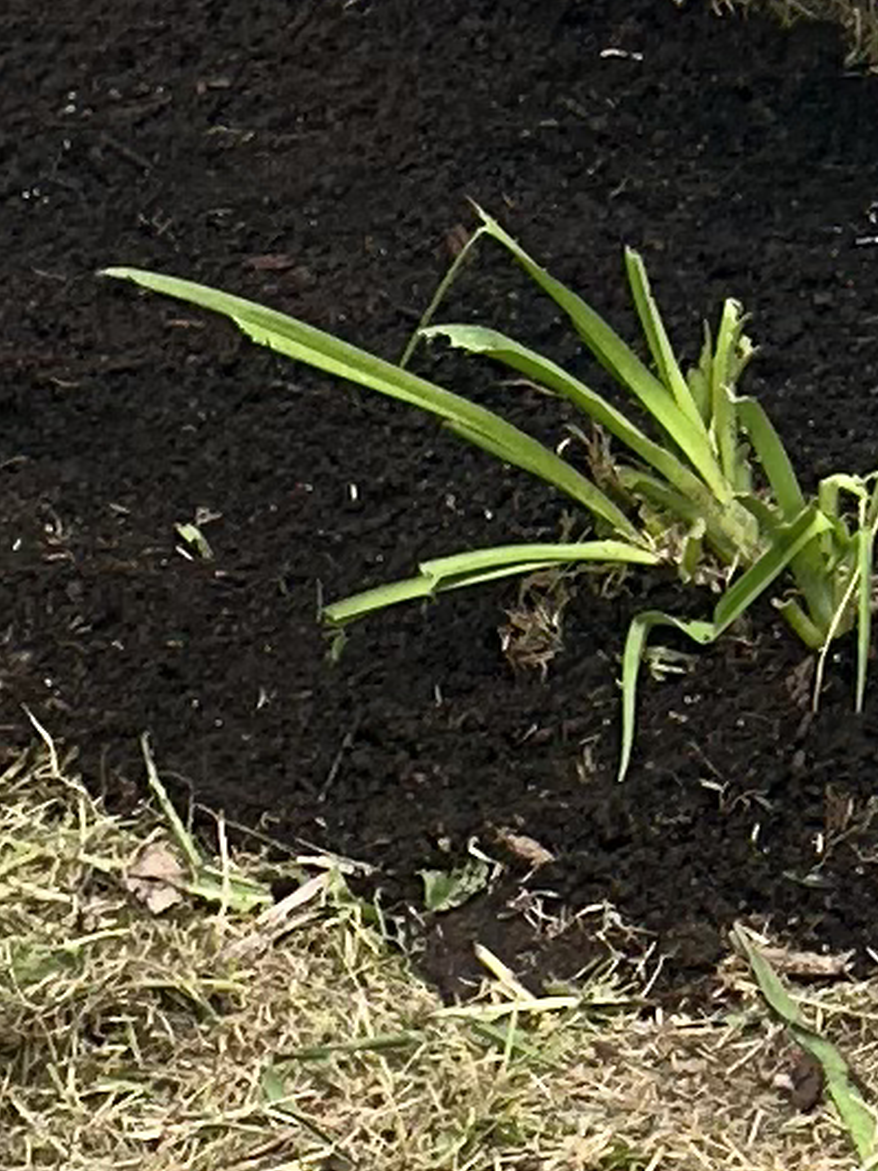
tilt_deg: -35.0
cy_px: 552
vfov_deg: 10.9
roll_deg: -2.1
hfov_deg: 7.9
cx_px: 1527
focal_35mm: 182
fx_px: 6155
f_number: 1.78
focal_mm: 6.86
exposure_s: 1/999
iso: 80
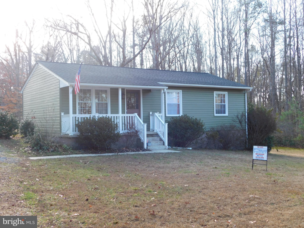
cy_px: 114
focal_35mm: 40
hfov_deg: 46.8
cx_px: 152
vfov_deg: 36.0
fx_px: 351
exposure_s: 1/100
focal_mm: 7.1
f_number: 3.6
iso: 125
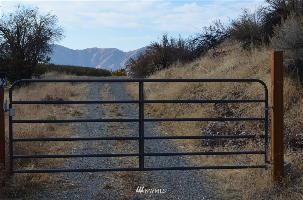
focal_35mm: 60
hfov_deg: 33.5
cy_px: 100
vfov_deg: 22.5
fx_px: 504
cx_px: 152
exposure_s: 1/250
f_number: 8
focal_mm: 40
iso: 125
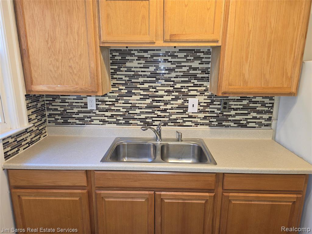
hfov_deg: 73.9
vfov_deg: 58.9
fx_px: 207
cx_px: 156
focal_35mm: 23
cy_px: 117
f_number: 1.7
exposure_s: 1/24
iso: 125
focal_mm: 6.3
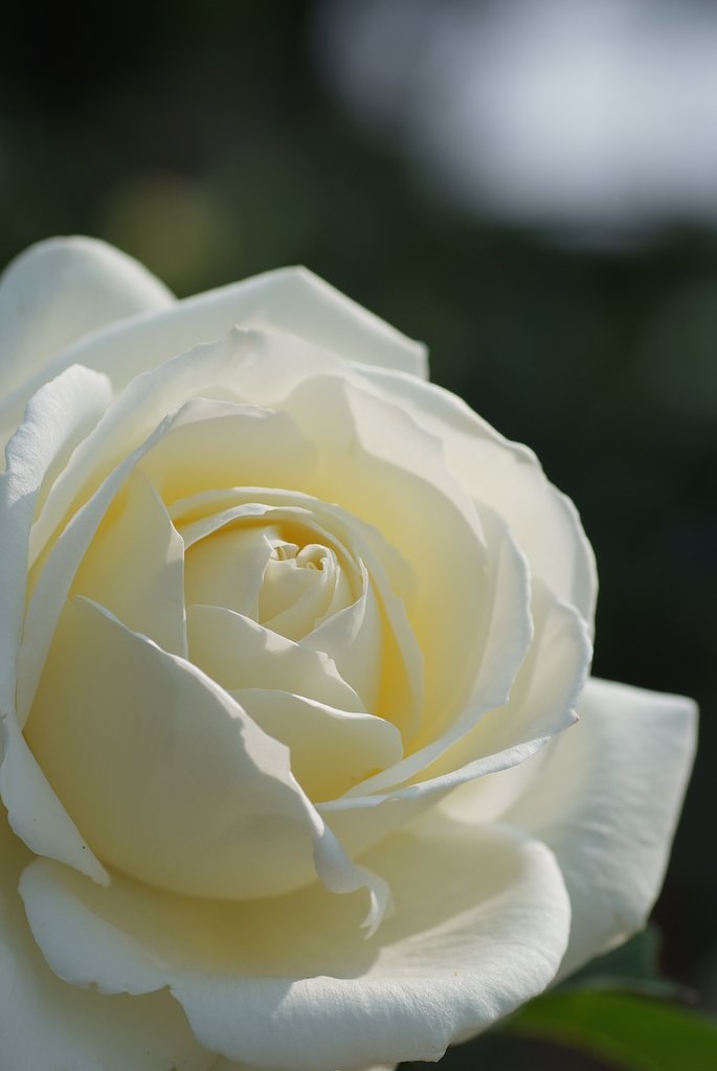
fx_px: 4023
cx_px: 358
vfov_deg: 15.2
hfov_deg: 10.2
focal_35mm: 135
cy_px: 536
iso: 100
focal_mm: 90
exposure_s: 1/200
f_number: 7.1
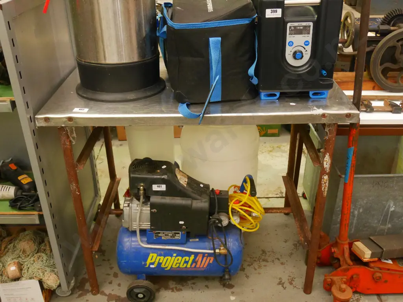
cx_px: 202
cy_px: 151
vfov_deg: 41.8
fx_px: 396
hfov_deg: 53.9
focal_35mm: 34
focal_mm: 17
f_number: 4.1
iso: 3200
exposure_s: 1/160
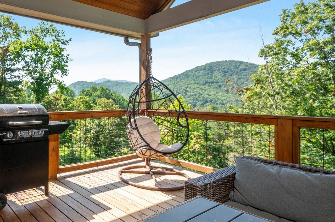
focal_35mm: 25
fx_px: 231
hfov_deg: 66.7
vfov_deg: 51.6
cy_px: 113
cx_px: 77
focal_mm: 15.5
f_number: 8
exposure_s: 1/200
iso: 250
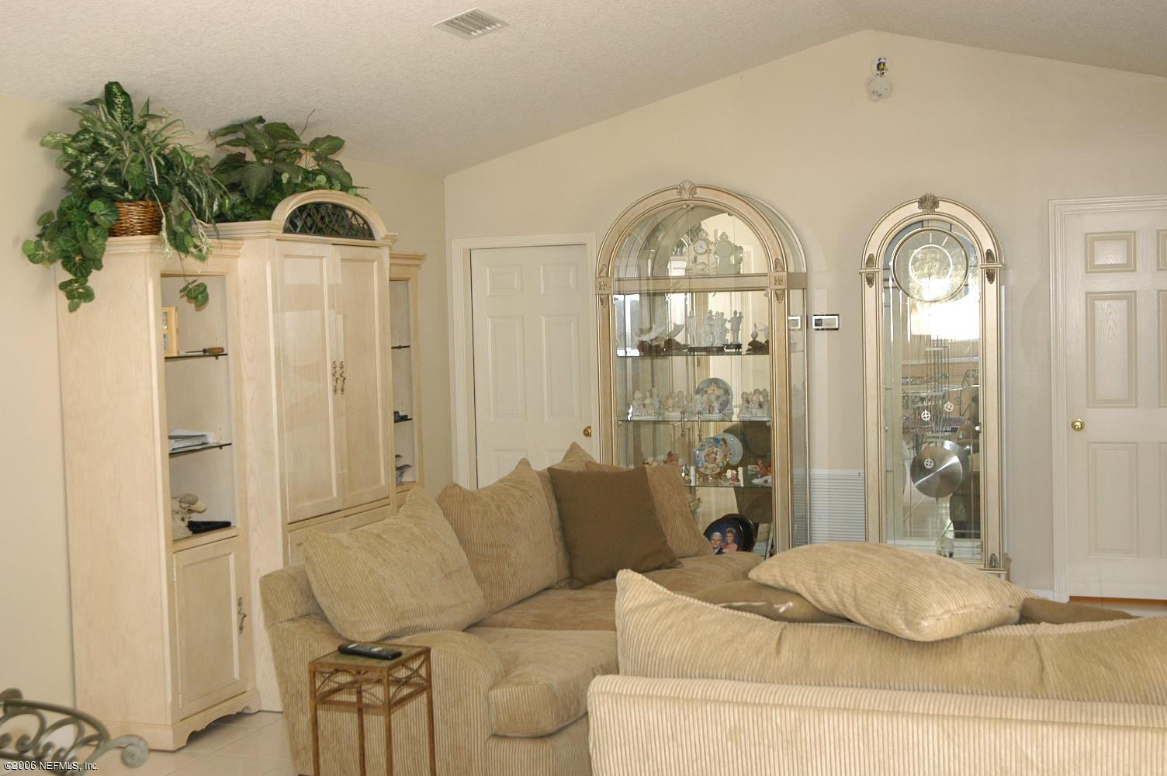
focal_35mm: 46
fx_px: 1506
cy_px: 388
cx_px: 584
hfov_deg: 42.4
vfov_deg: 28.9
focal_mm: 31
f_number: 4.5
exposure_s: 1/30
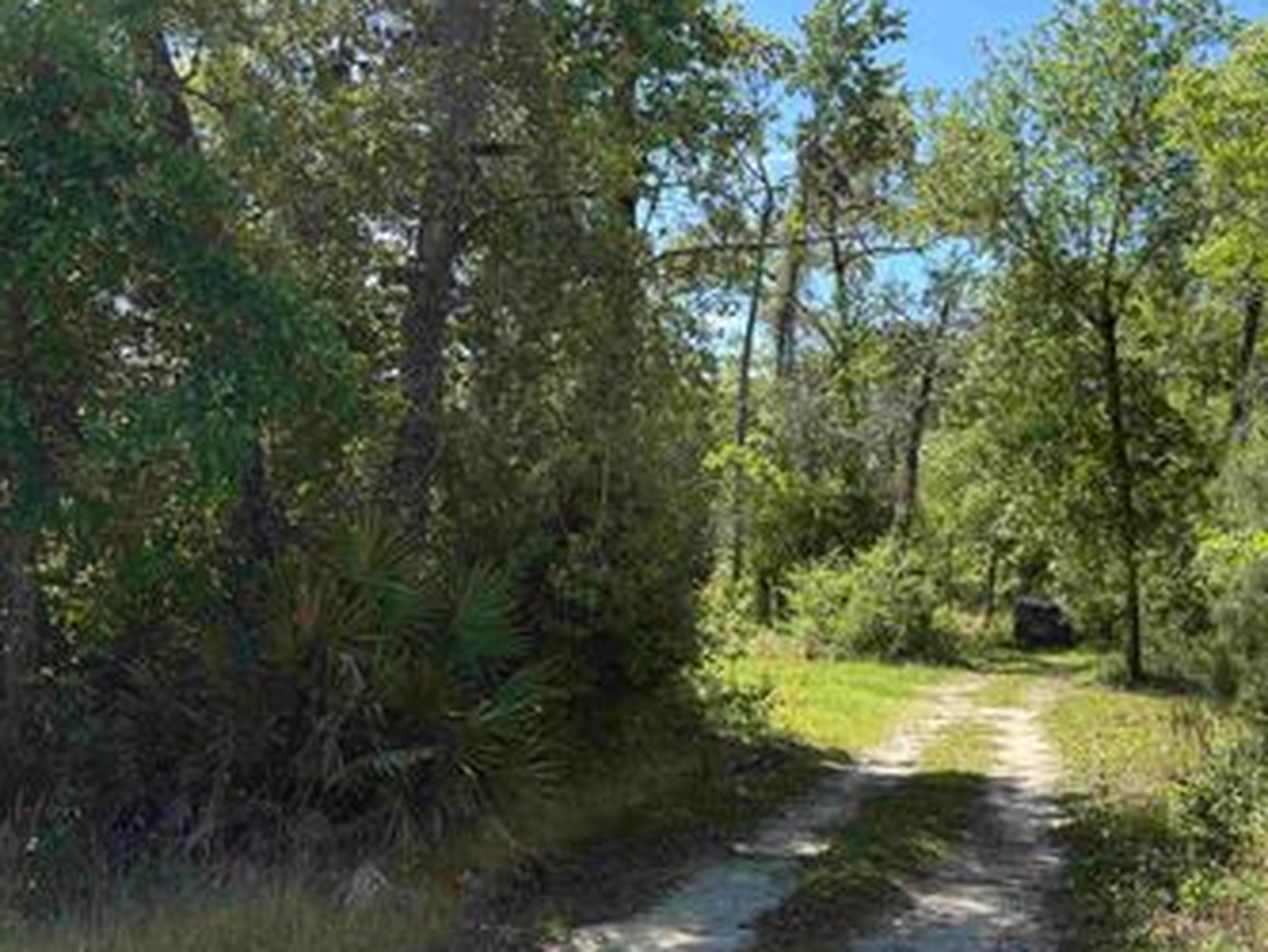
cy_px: 425
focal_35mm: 39
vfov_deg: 36.8
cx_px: 762
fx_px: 1429
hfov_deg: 47.6
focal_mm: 5.96
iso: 50
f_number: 1.6
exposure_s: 1/1484
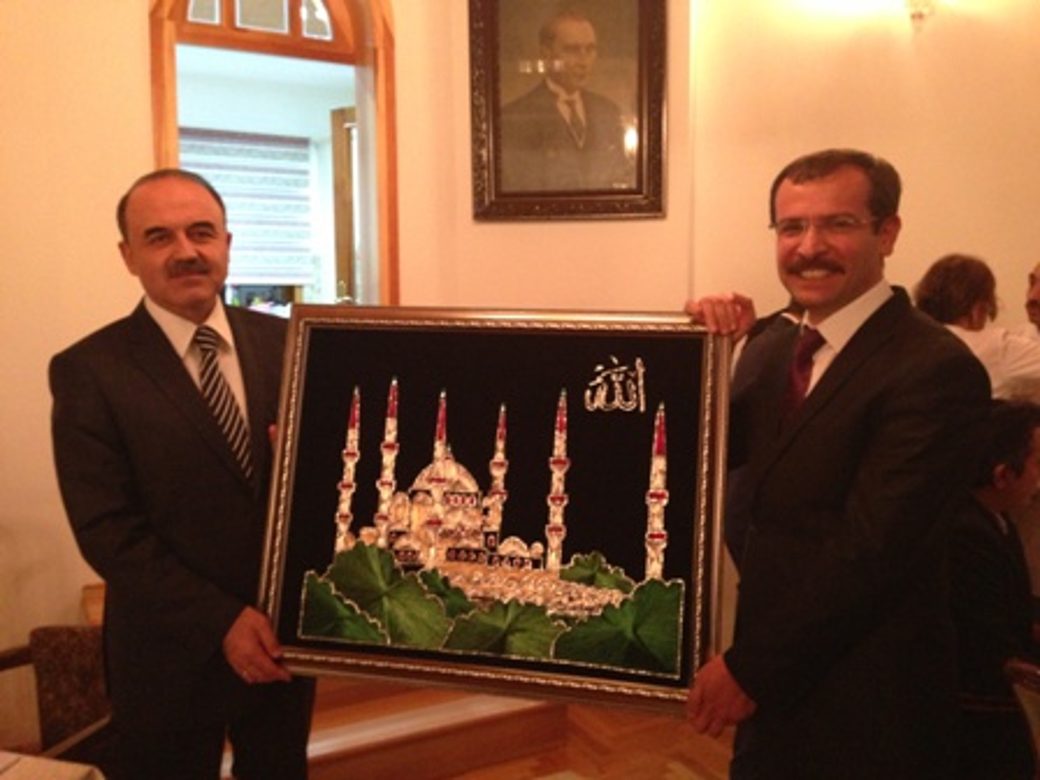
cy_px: 390
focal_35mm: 33
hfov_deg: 55.4
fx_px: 991
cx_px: 520
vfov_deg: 42.9
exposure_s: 1/20
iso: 400
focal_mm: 4.13
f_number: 2.4
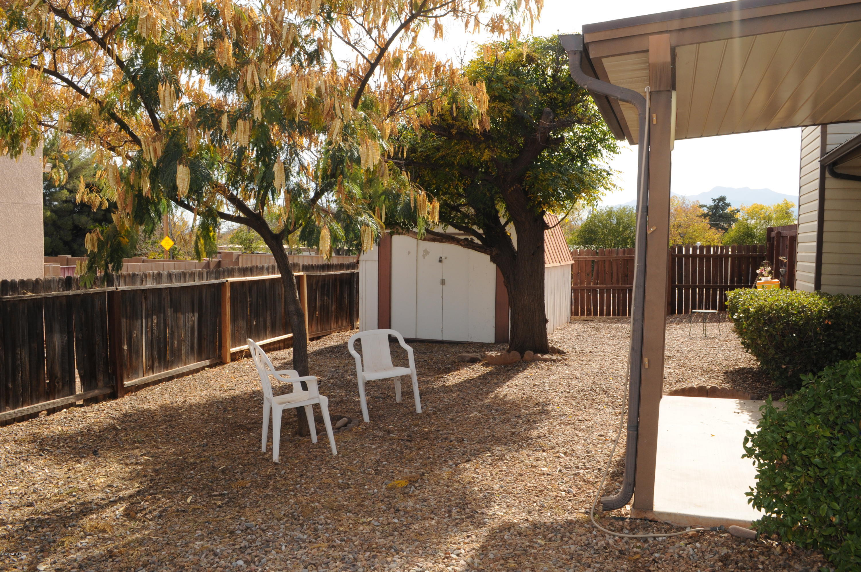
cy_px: 286
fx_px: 645
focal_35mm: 27
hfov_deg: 67.4
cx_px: 430
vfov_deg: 47.8
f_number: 10
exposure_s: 1/250
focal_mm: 18
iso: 320
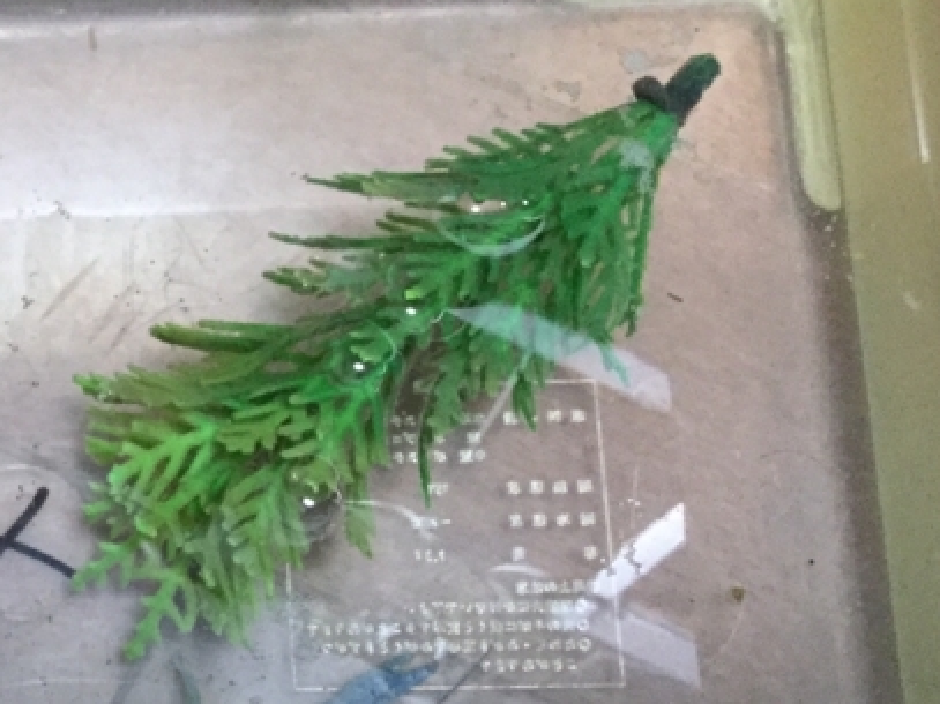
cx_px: -194
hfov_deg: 22.9
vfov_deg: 18.8
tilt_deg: -75.3
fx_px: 2117
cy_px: 501
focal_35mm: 78
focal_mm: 3.3
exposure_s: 1/24
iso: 200
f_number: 2.4
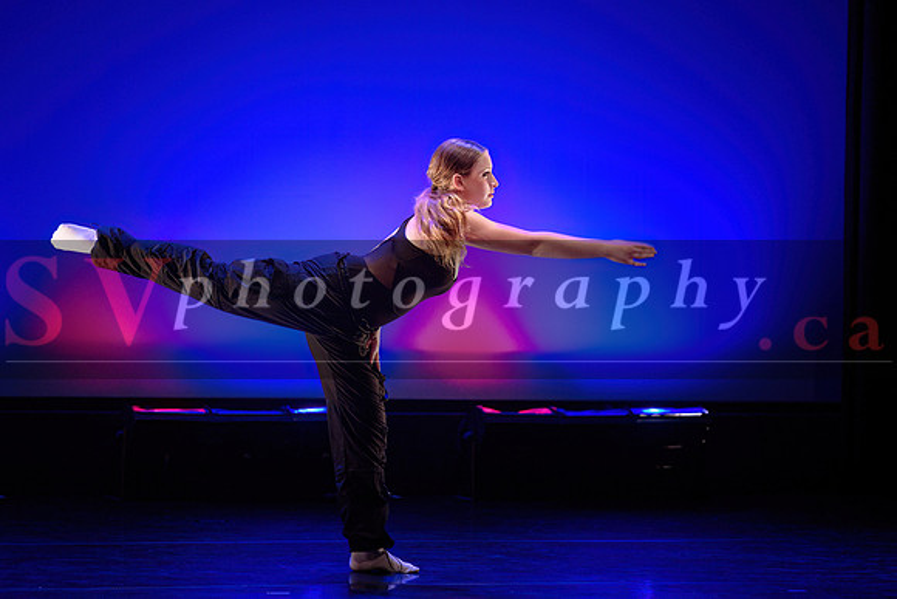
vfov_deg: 6.8
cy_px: 249
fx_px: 5025
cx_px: 527
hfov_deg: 10.2
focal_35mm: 202
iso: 1600
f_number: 2.8
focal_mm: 170
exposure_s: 1/200
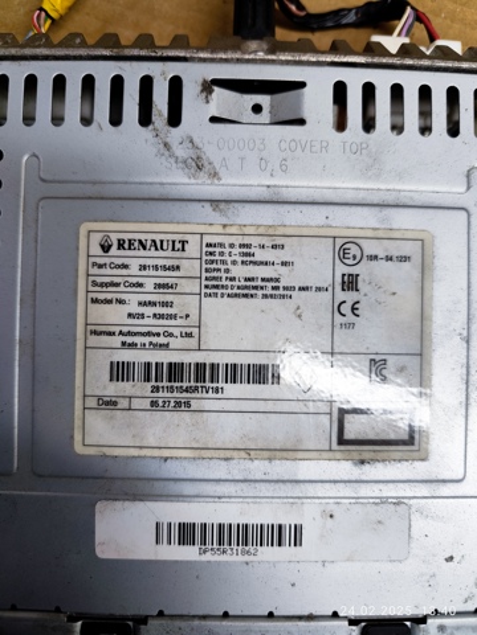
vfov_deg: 73.9
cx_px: 238
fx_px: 423
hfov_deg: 58.9
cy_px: 318
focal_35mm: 23
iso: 125
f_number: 1.65
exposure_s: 1/120
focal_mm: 6.19
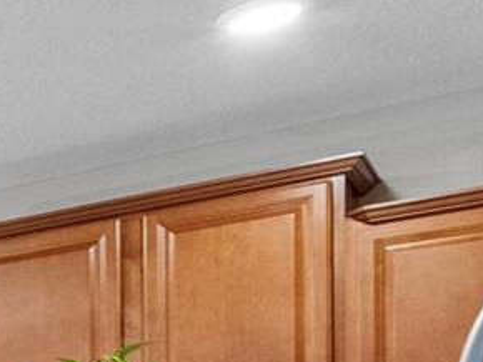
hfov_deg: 14.2
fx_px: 1185
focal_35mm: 85
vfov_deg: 15.8
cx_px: -713
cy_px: 556
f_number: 11
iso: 1600
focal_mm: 16
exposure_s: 1/80
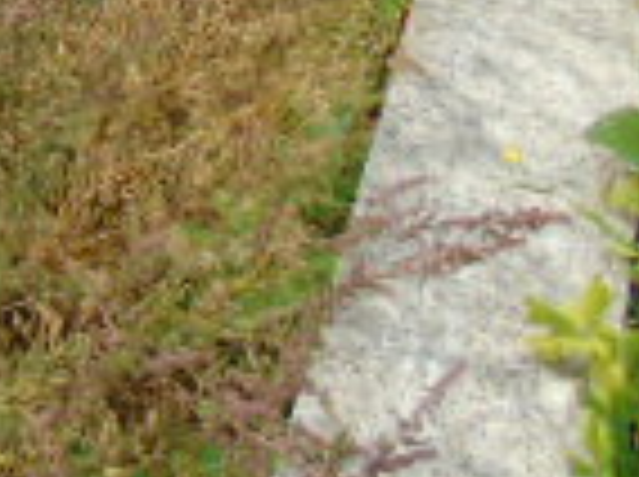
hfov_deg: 15.4
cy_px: -486
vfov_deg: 11.7
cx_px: -450
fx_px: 2082
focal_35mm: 113
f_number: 3.4
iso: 80
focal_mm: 4.4
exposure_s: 1/200
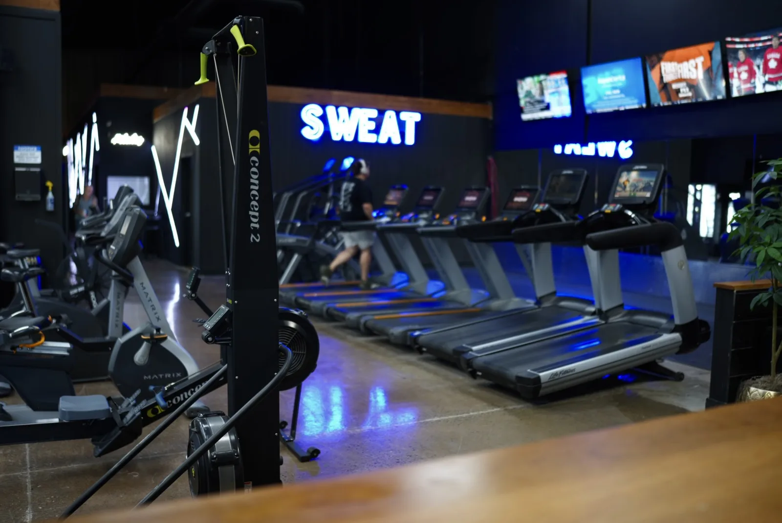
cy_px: 262
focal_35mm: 35
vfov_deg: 37.9
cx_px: 391
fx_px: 761
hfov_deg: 54.4
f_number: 1.4
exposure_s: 1/40
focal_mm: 35
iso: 250
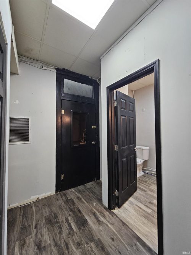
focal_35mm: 13
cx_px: 96
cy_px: 128
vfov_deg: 106.2
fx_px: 96
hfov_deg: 89.9
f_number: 2.2
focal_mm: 2.2
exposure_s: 1/60
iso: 200
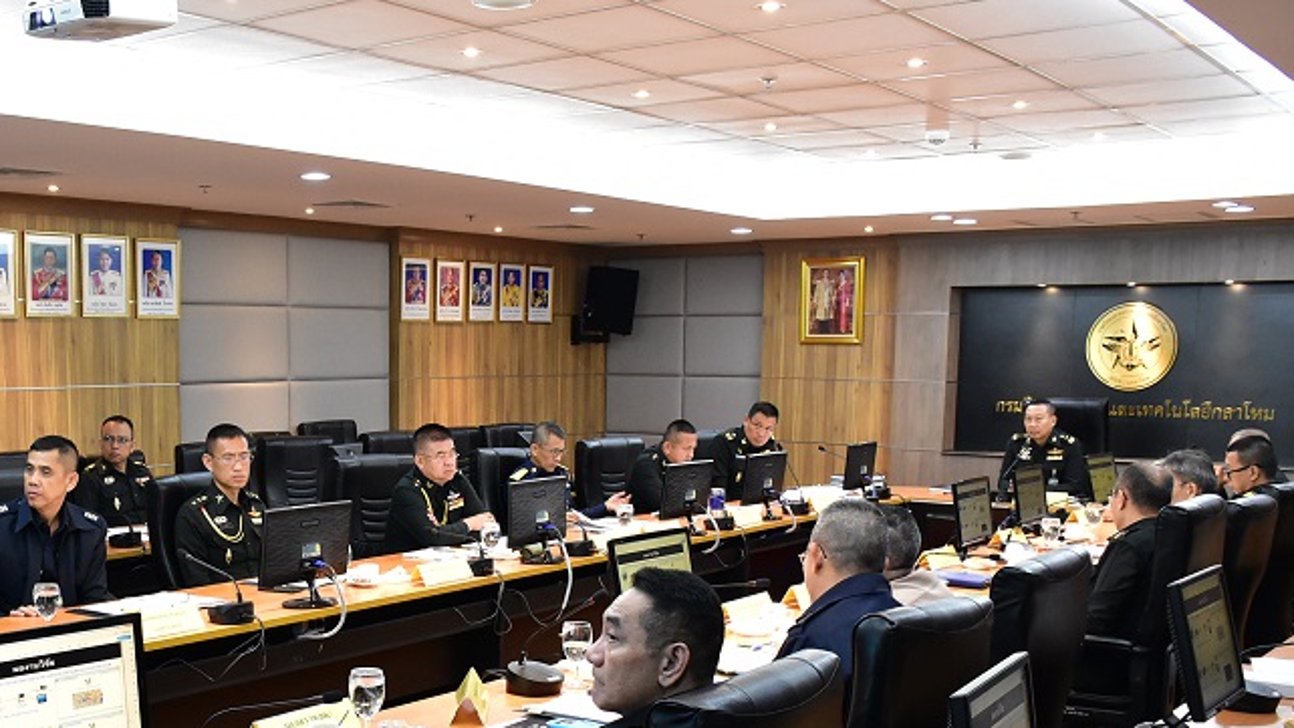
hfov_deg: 45.5
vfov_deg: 26.6
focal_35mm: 44
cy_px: 589
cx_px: 403
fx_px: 1510
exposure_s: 1/50
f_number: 5.6
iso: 2500
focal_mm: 20
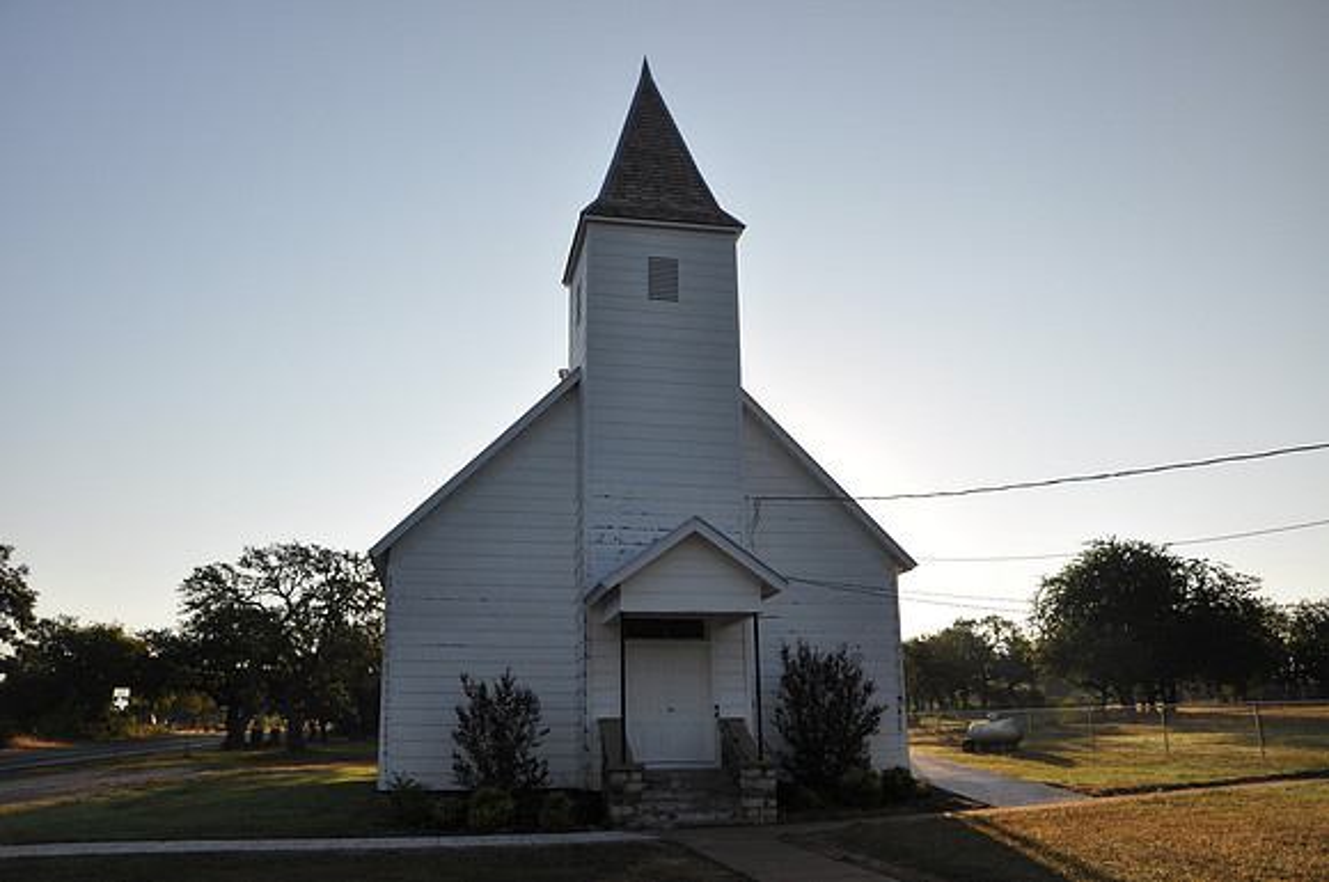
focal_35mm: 27
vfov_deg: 47.8
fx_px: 995
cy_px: 441
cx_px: 664
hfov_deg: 67.5
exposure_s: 1/200
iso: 200
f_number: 8
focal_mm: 18
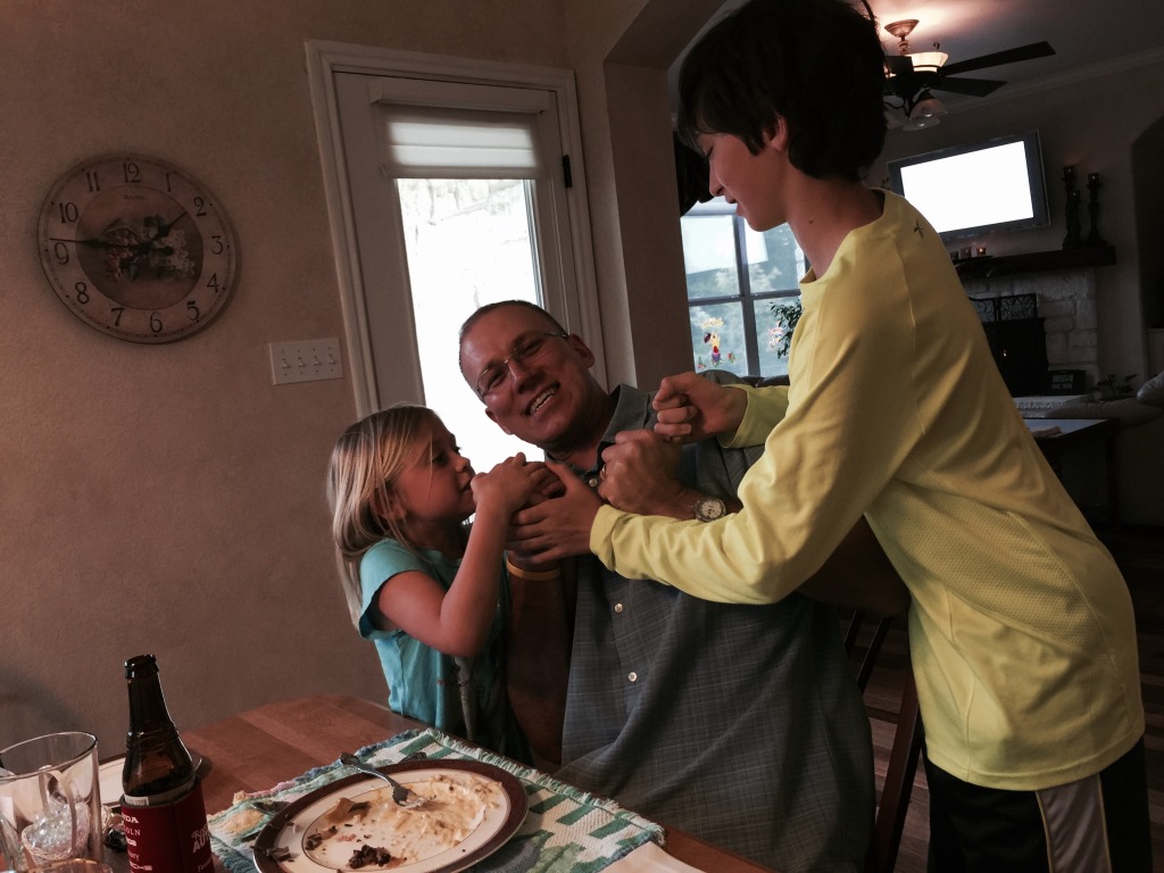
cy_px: 436
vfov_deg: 48.2
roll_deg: +6.3
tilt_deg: -5.2
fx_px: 975
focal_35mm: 29
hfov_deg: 61.7
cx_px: 582
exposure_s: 1/15
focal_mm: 4.15
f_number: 2.2
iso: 64
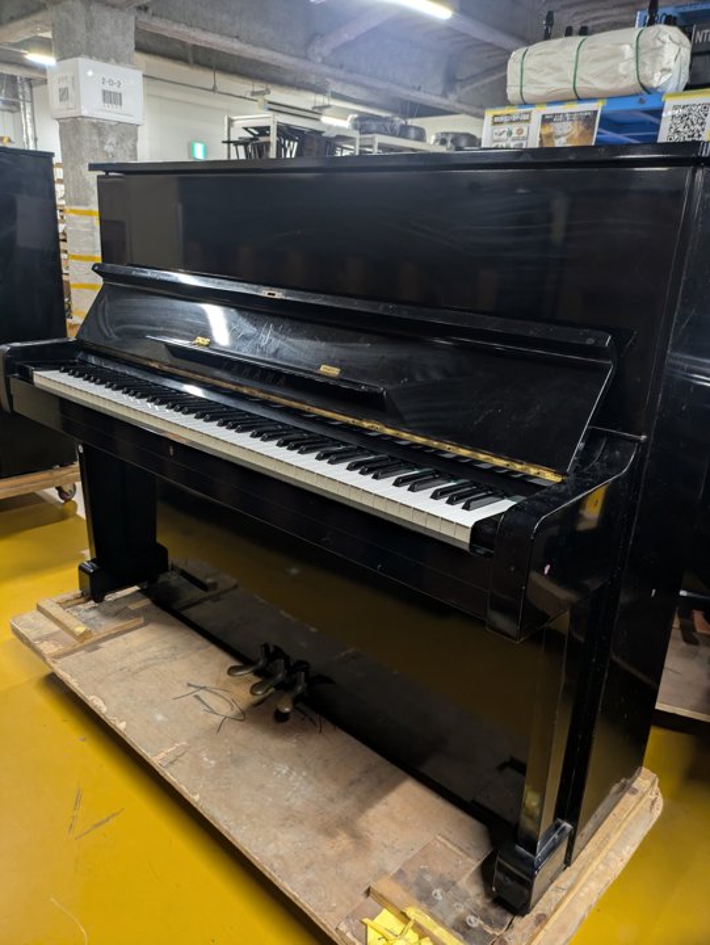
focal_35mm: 25
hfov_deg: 54.9
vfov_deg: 69.4
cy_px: 472
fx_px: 683
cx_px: 355
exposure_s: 1/24
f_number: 1.89
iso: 183
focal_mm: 5.43
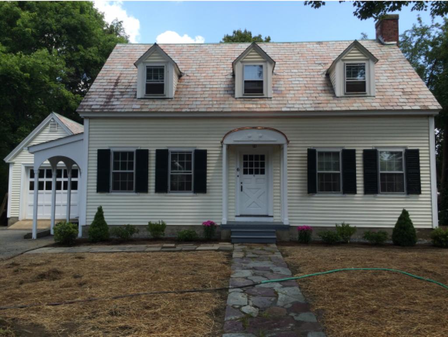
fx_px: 375
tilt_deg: +3.8
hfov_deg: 61.6
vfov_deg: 48.3
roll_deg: -0.4
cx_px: 224
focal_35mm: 29
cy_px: 168
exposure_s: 1/805
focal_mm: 4.15
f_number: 2.2
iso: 32
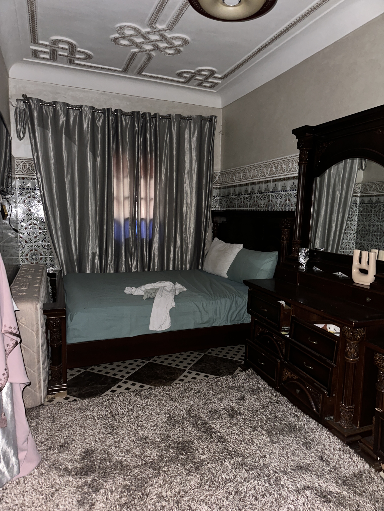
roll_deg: -0.7
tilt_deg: -7.0
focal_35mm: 24
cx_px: 192
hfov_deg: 56.8
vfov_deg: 71.6
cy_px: 256
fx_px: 355
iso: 500
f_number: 1.78
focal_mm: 6.86
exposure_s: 1/4
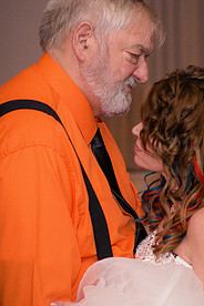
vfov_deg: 9.9
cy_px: 147
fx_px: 1768
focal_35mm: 208
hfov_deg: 6.6
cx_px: 85
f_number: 3.2
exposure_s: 1/125
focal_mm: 85
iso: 640
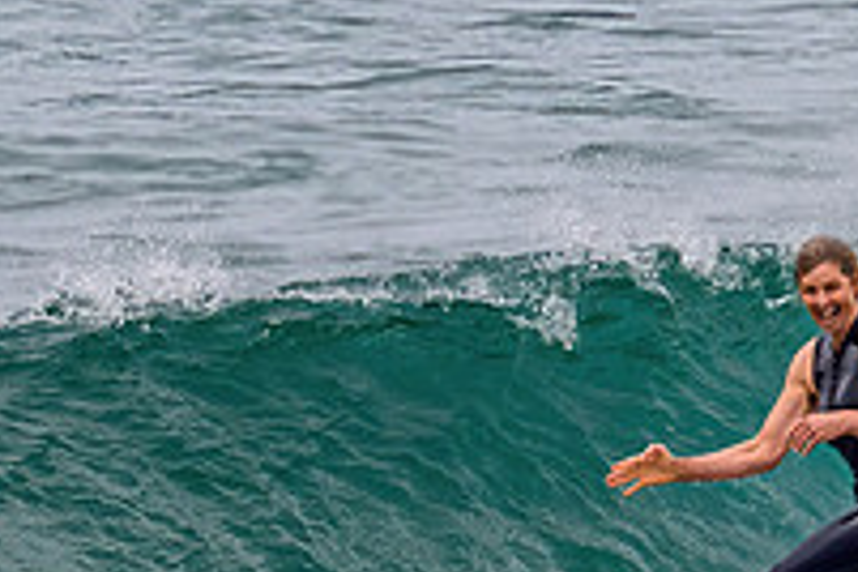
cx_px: 796
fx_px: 73592
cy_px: 507
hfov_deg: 0.7
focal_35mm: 3088
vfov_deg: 0.4
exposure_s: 1/2000
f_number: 11
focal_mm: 800
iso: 800
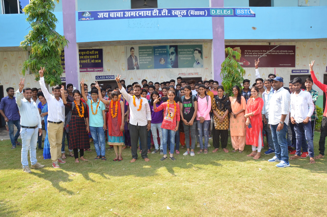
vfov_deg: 47.7
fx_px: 245
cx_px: 164
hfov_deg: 67.5
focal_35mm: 27
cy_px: 108
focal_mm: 18
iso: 640
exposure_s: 1/160
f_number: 11
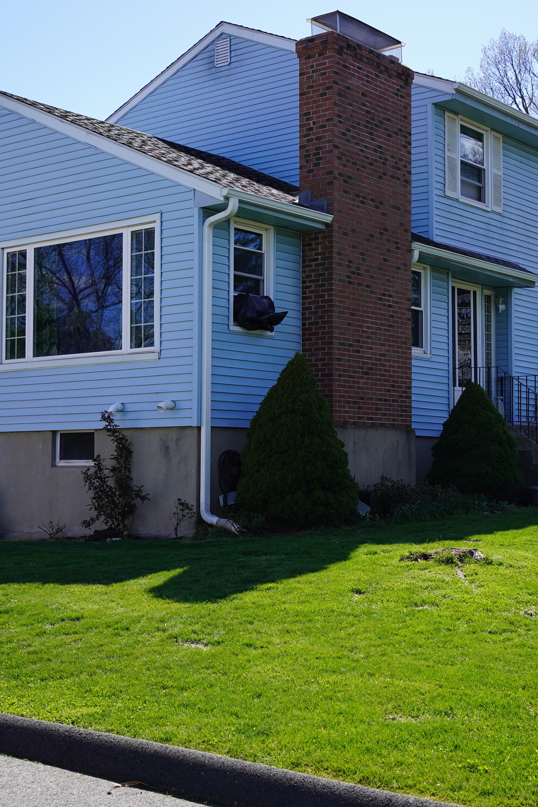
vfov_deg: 37.5
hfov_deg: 25.4
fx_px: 1188
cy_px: 400
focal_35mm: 53
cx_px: 338
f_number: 5
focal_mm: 35
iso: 100
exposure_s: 1/400
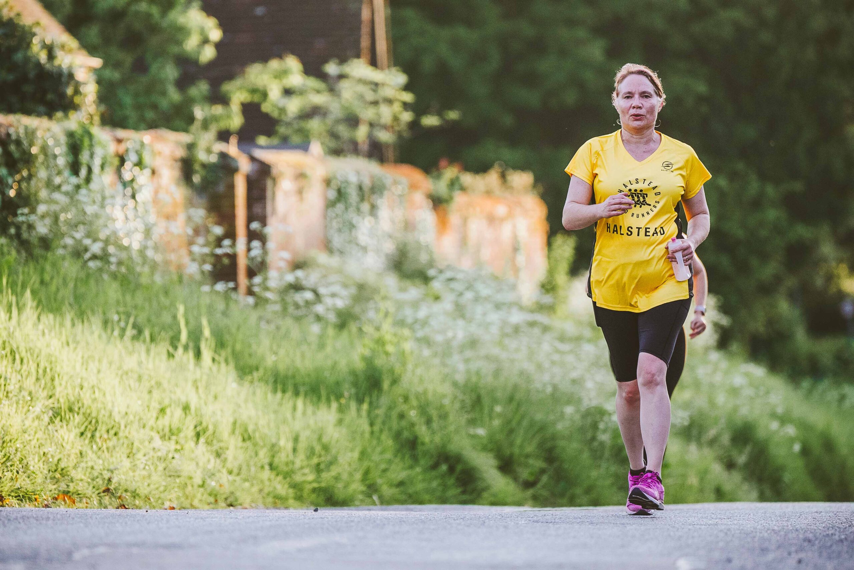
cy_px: 285
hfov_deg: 6.9
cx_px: 427
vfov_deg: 4.6
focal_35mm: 300
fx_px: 7117
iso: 500
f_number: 2.8
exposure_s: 1/1600
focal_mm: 200
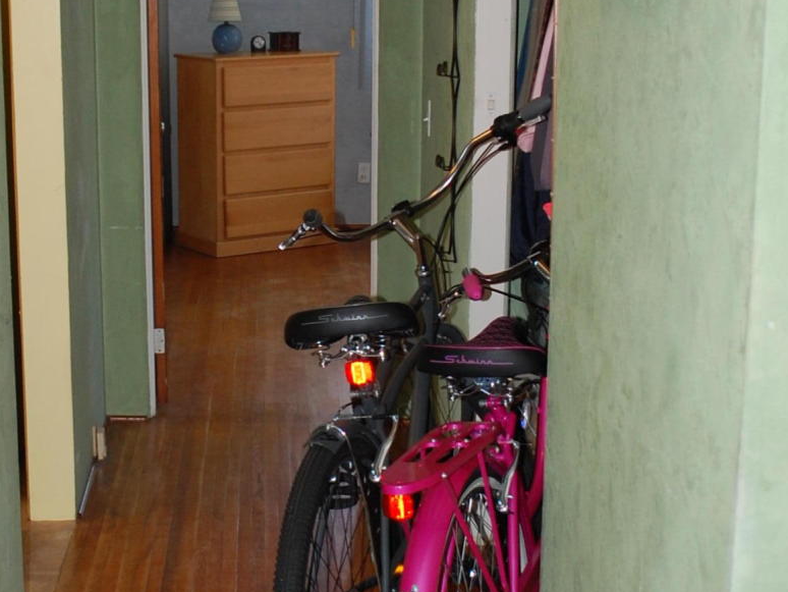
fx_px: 1526
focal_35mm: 67
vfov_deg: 21.9
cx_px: 265
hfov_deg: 28.8
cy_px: 279
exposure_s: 1/60
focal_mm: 18
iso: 400
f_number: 3.5
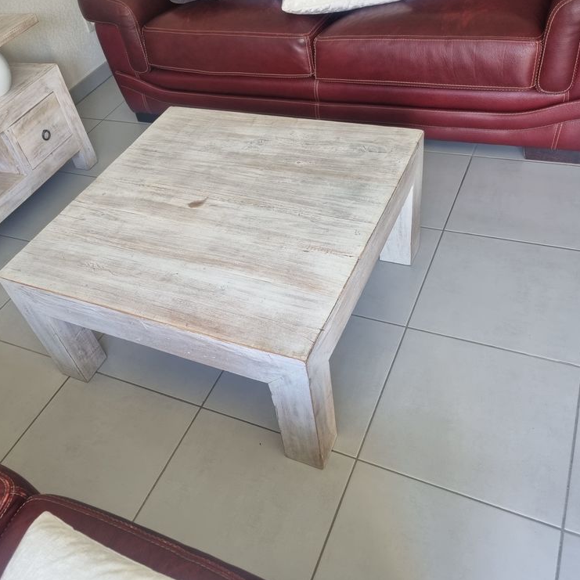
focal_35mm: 31
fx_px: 588
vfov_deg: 52.5
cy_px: 289
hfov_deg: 52.4
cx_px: 250
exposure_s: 1/120
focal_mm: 5.4
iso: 200
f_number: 1.8
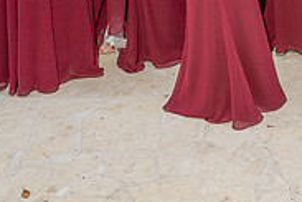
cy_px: -75
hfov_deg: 25.0
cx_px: 323
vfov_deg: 16.7
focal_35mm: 76
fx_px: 638
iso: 200
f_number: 5
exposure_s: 1/200
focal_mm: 24
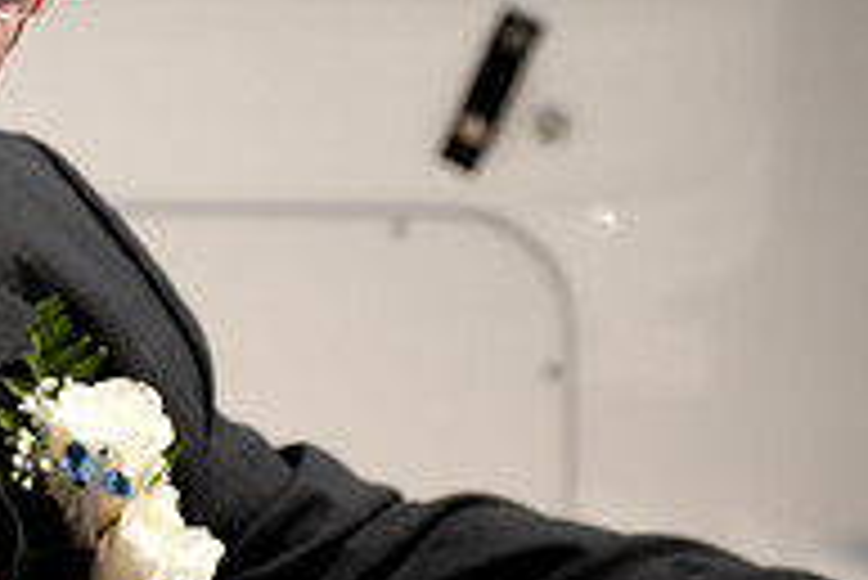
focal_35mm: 336
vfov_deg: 4.1
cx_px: -252
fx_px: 8107
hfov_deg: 6.1
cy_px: 468
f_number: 4.8
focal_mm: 112
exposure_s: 1/6400
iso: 640
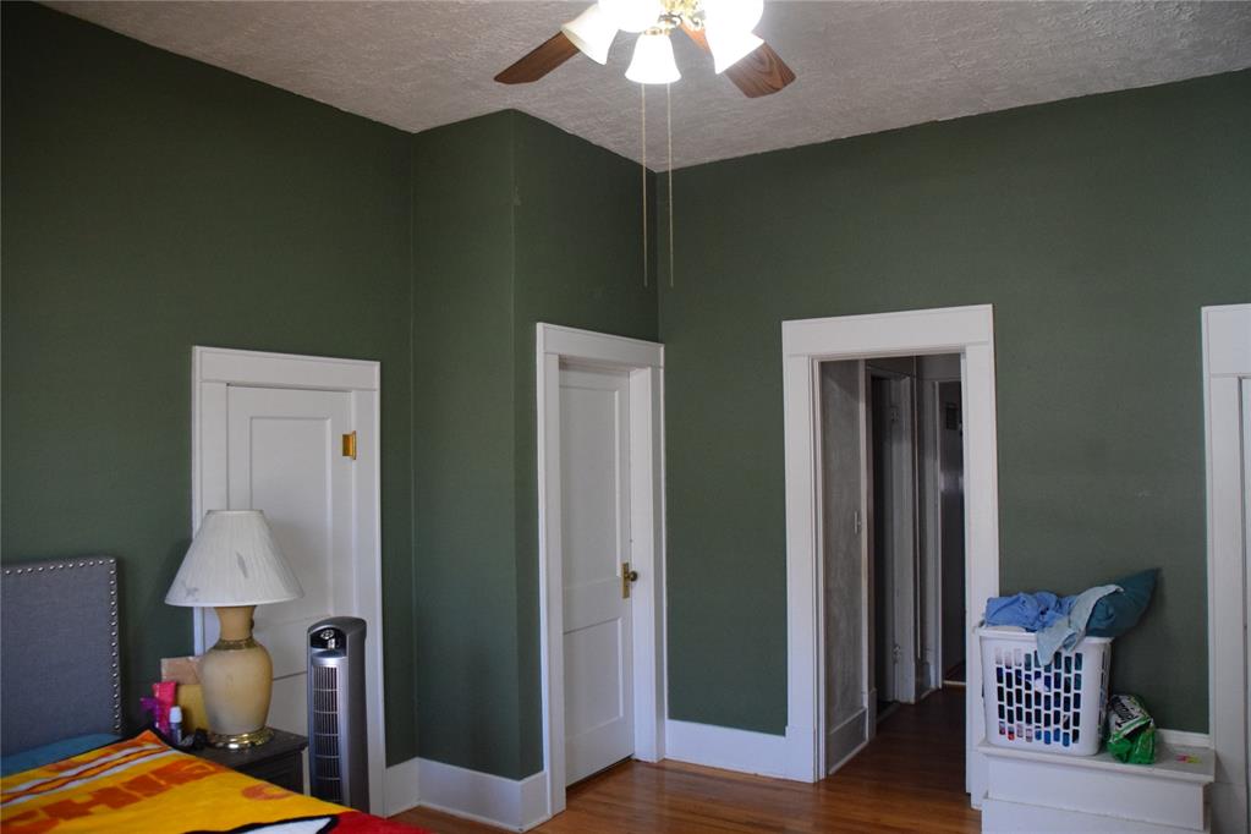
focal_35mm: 27
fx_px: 938
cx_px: 626
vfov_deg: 47.9
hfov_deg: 67.4
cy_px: 417
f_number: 3.5
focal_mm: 18
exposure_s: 1/400
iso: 3200
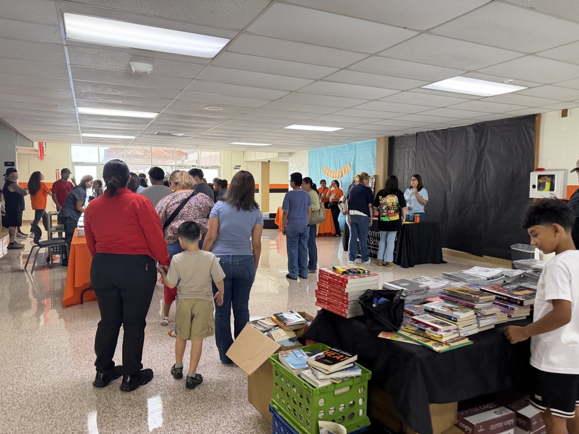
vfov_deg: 56.8
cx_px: 290
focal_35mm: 24
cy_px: 217
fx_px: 401
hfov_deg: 71.6
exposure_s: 1/60
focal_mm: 6.76
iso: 200
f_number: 1.78
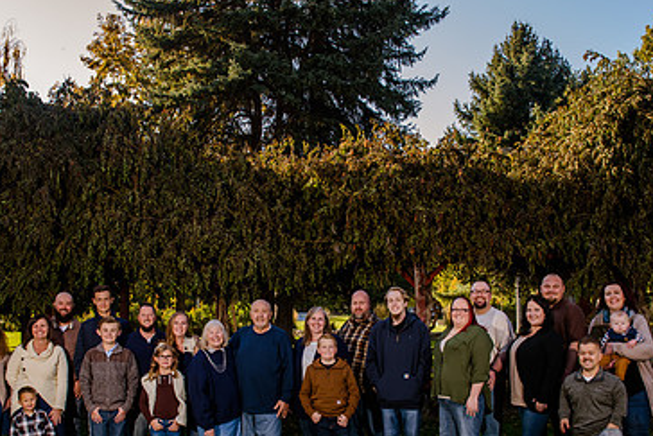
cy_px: 311
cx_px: 307
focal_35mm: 43
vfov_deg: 30.8
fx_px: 780
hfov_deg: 45.4
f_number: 9
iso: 500
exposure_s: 1/125
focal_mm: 27
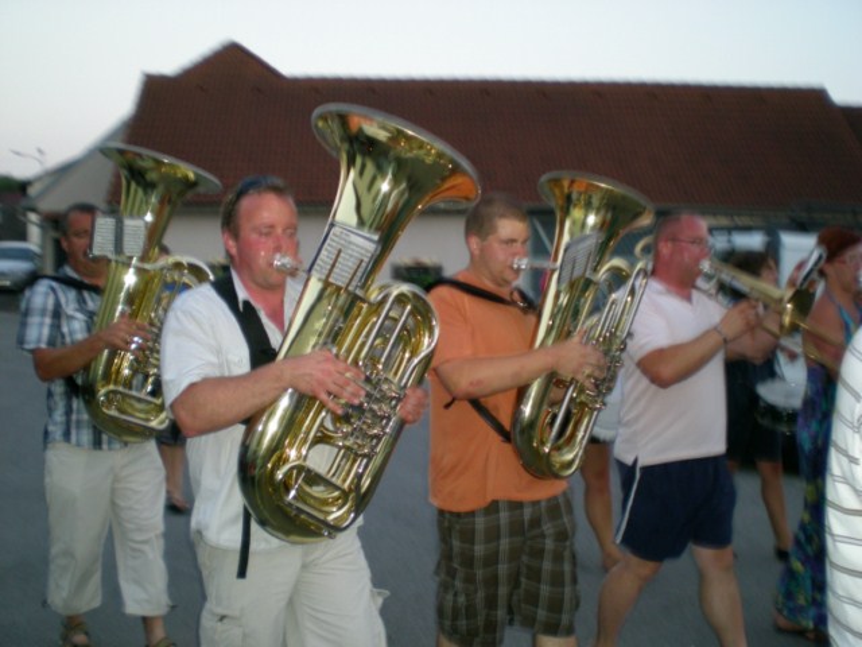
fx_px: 946
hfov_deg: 49.0
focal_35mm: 38
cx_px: 431
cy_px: 324
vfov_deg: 37.7
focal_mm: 6.3
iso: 141
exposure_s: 1/30
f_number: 3.1
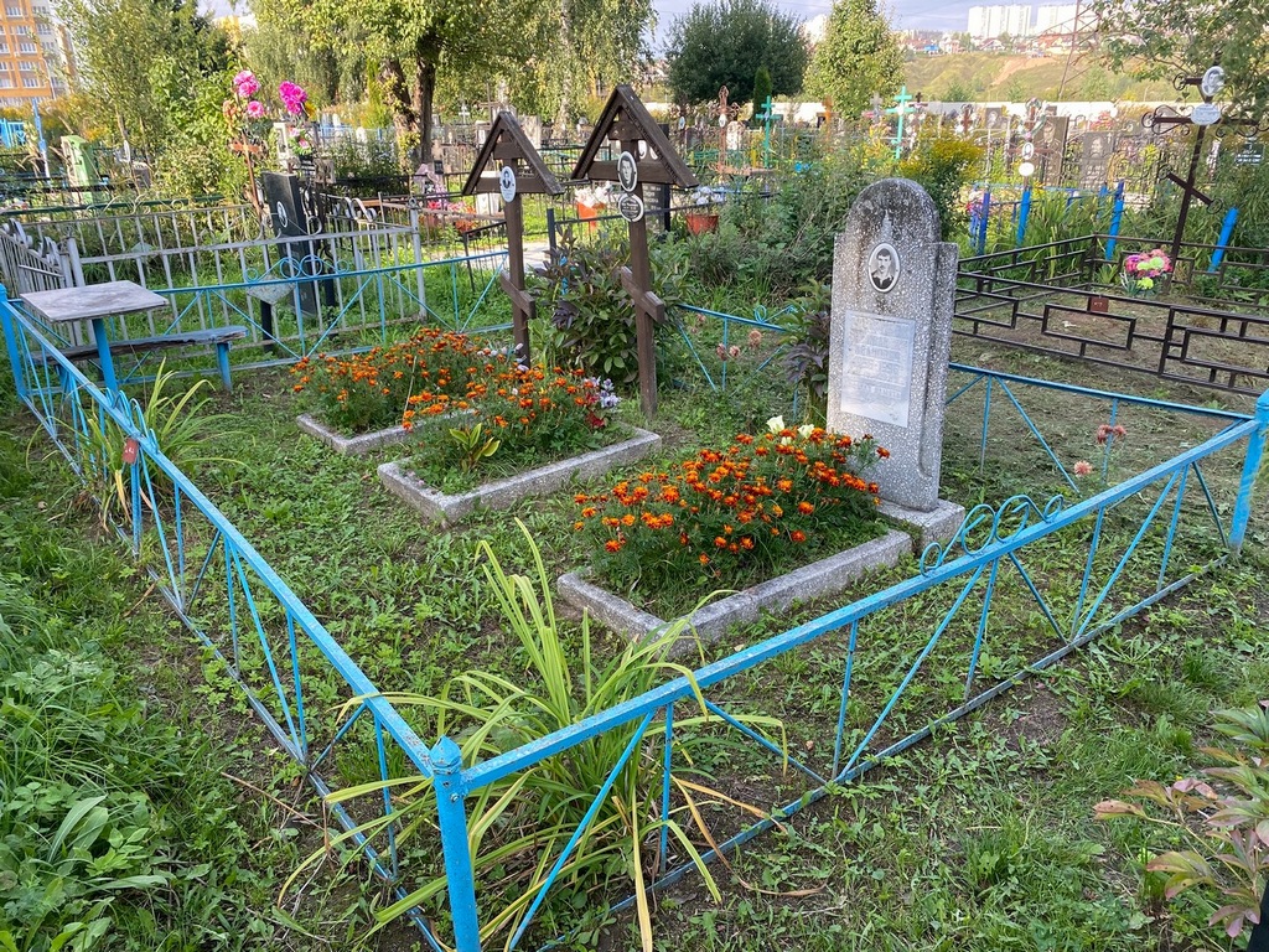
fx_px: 953
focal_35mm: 26
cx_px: 634
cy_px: 476
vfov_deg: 53.1
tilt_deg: -21.5
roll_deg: +2.8
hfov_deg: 67.3
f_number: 1.8
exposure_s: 1/303
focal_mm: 4.25
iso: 32
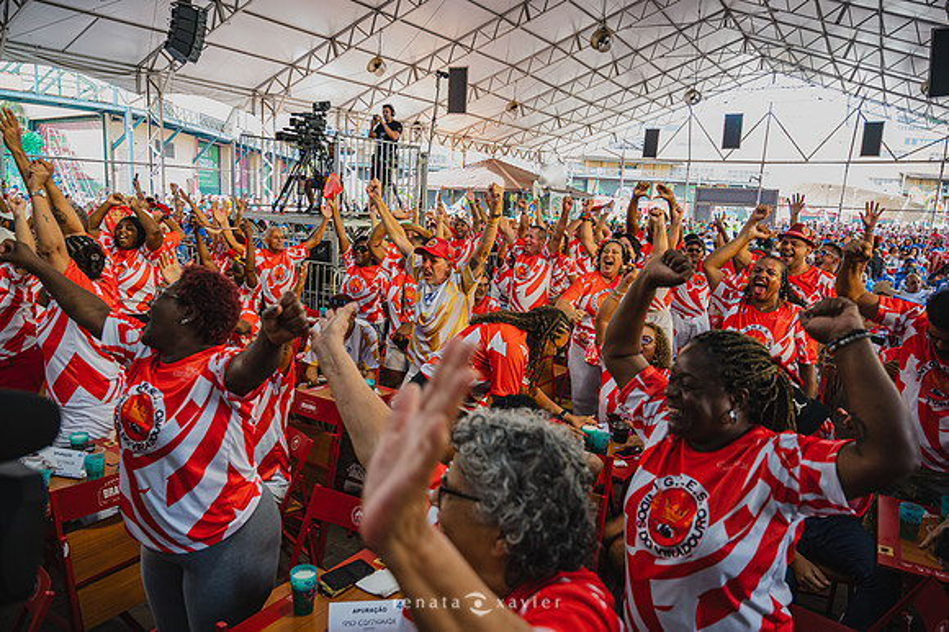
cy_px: 316
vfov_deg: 53.1
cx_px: 474
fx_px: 632
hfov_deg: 73.8
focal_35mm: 24
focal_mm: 24
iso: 1600
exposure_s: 1/250
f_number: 4
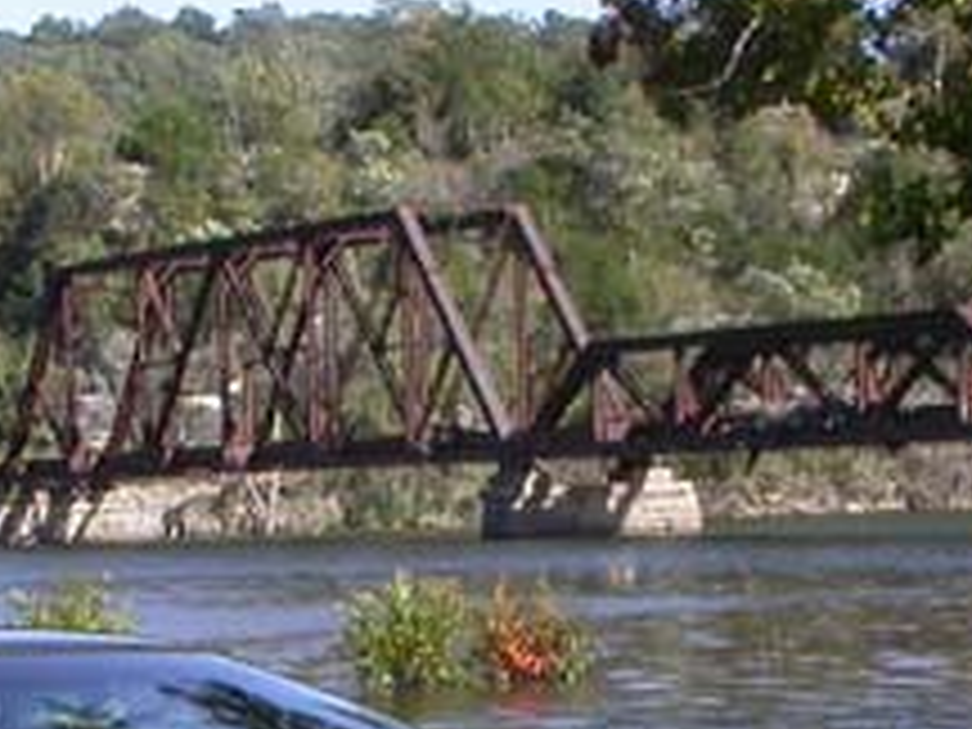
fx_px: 3959
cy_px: 855
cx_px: 248
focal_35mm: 141
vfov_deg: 10.4
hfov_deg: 13.9
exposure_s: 1/271
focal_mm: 7.85
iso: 100
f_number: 6
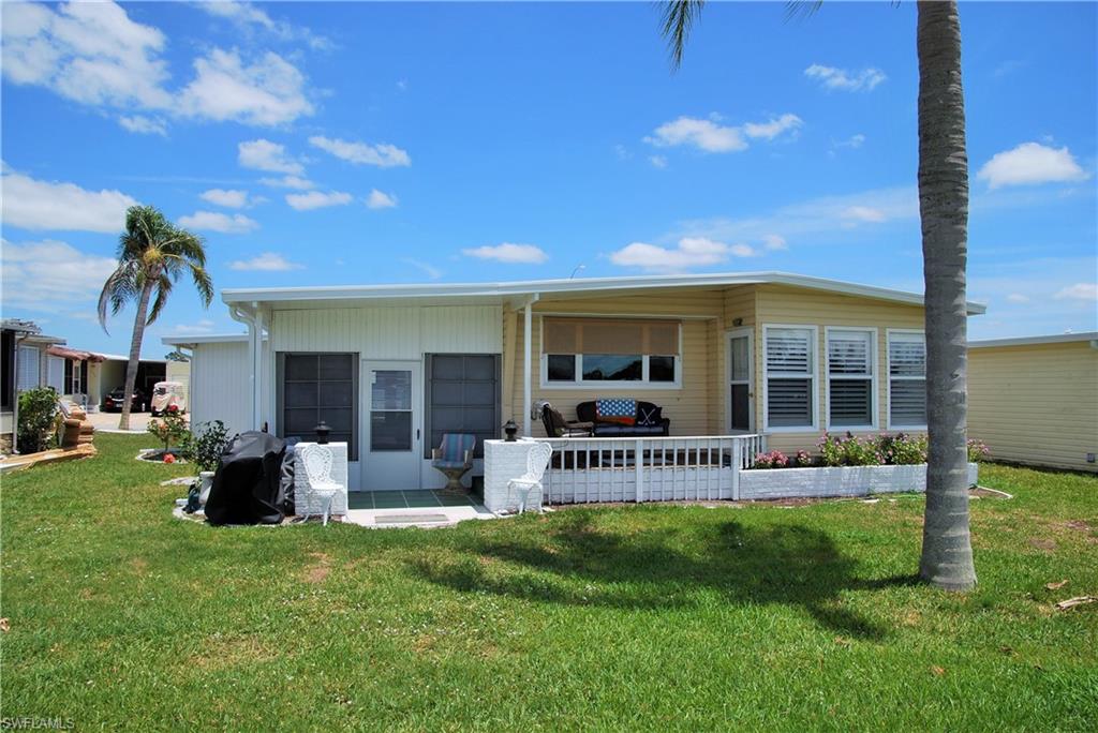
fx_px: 732
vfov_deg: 53.2
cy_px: 366
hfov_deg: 73.7
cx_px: 549
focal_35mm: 24
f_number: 10
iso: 100
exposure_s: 1/200
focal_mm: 16
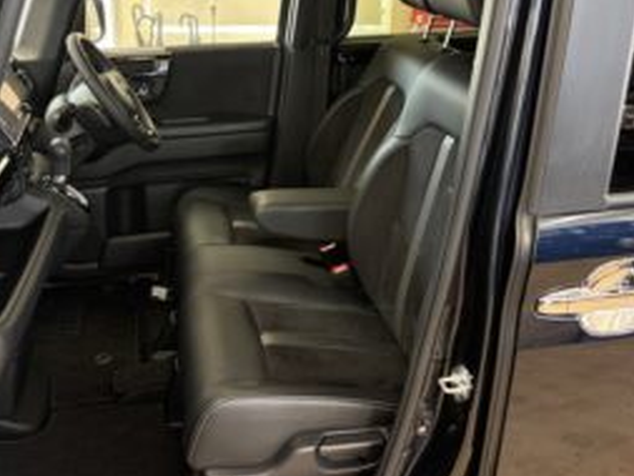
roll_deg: -1.6
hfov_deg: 51.2
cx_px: 276
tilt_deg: -19.5
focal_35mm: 36
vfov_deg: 39.3
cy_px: 164
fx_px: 660
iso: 125
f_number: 1.6
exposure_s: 1/50
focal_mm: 5.96
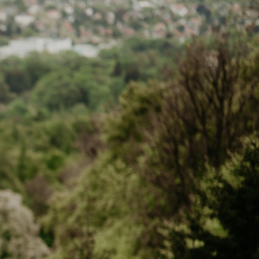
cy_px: 258
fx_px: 1862
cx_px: -112
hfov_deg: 7.8
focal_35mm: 220
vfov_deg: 7.9
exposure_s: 1/1250
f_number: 1.6
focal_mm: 85
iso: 100
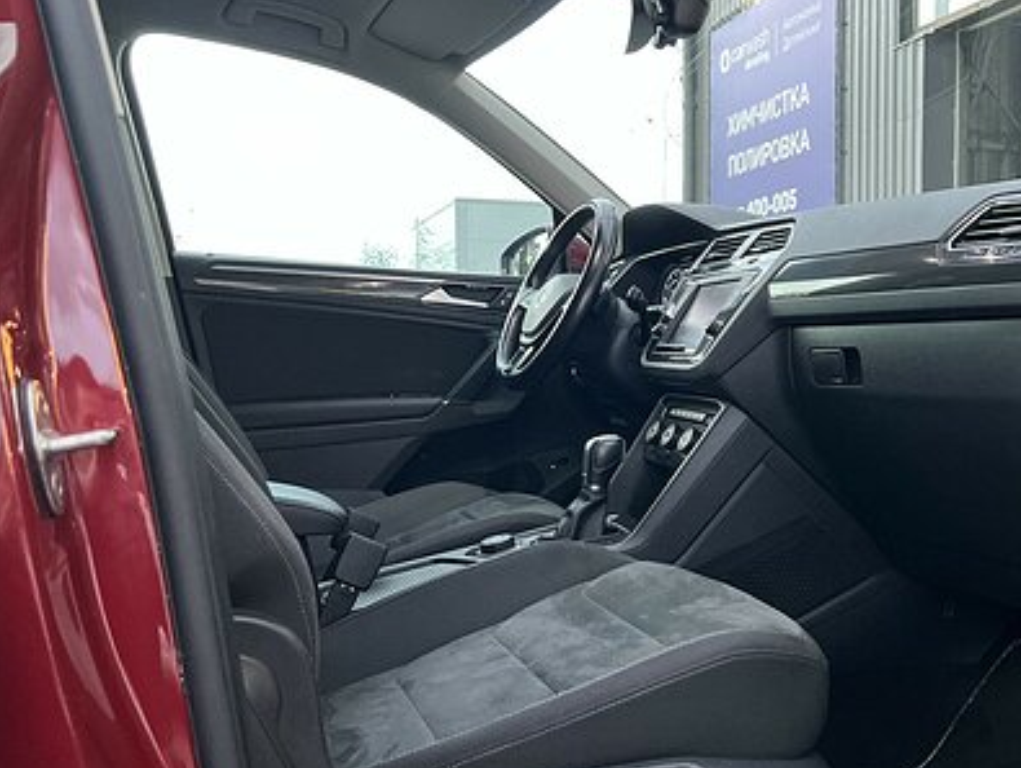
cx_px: 654
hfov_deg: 50.7
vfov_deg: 39.7
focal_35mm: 36
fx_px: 1063
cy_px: 380
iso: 250
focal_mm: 5.7
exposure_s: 1/50
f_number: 1.5
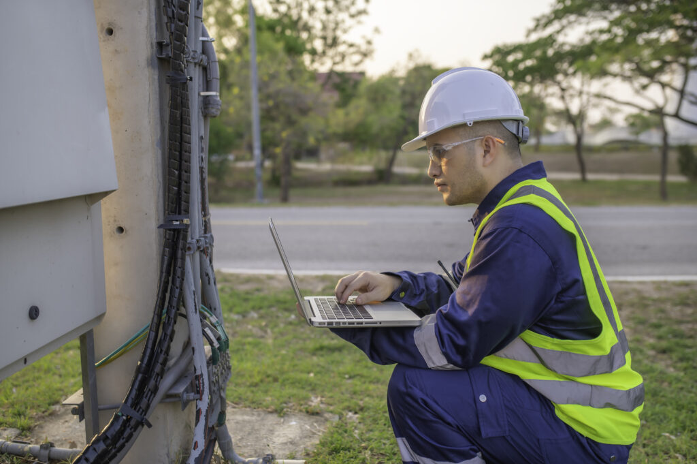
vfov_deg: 37.8
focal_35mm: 35
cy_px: 232
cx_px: 348
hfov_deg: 54.5
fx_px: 677
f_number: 2.8
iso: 100
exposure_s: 1/320
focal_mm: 35
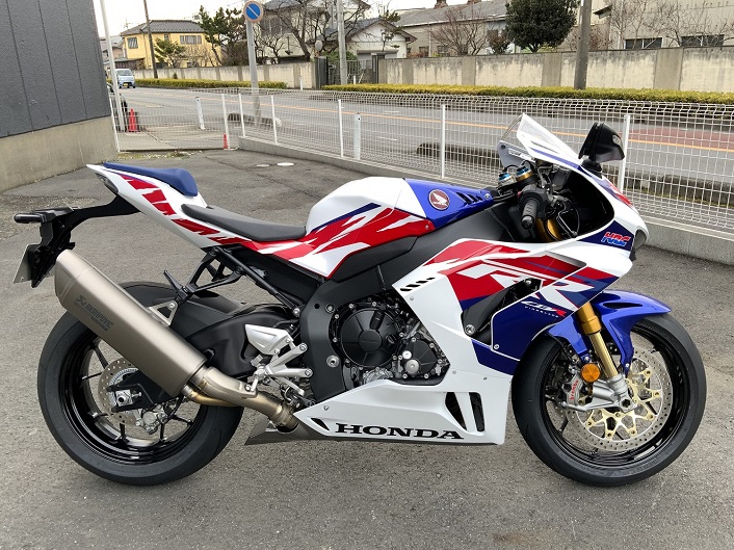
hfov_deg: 61.7
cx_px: 367
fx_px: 615
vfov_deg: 48.2
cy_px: 275
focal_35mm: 29
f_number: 1.8
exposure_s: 1/144
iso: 16
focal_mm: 3
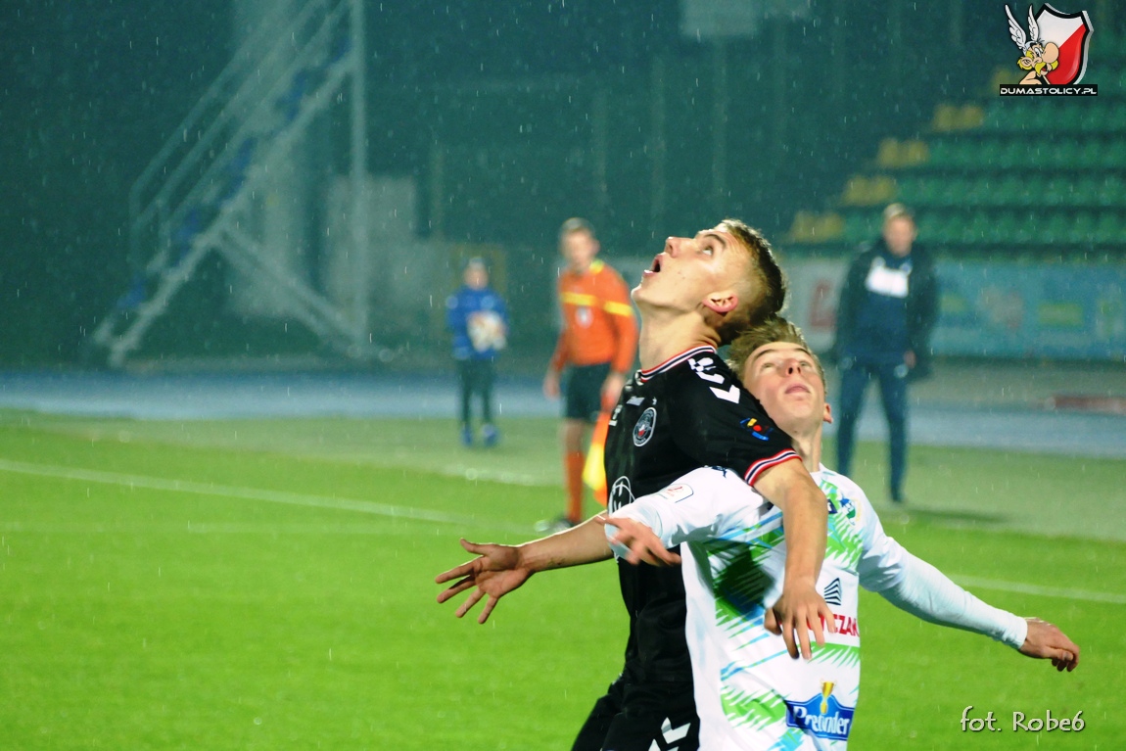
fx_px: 11010
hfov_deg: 5.9
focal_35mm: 352
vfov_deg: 3.9
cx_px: 563
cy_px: 376
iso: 800
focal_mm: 128.25
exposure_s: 1/500
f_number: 4
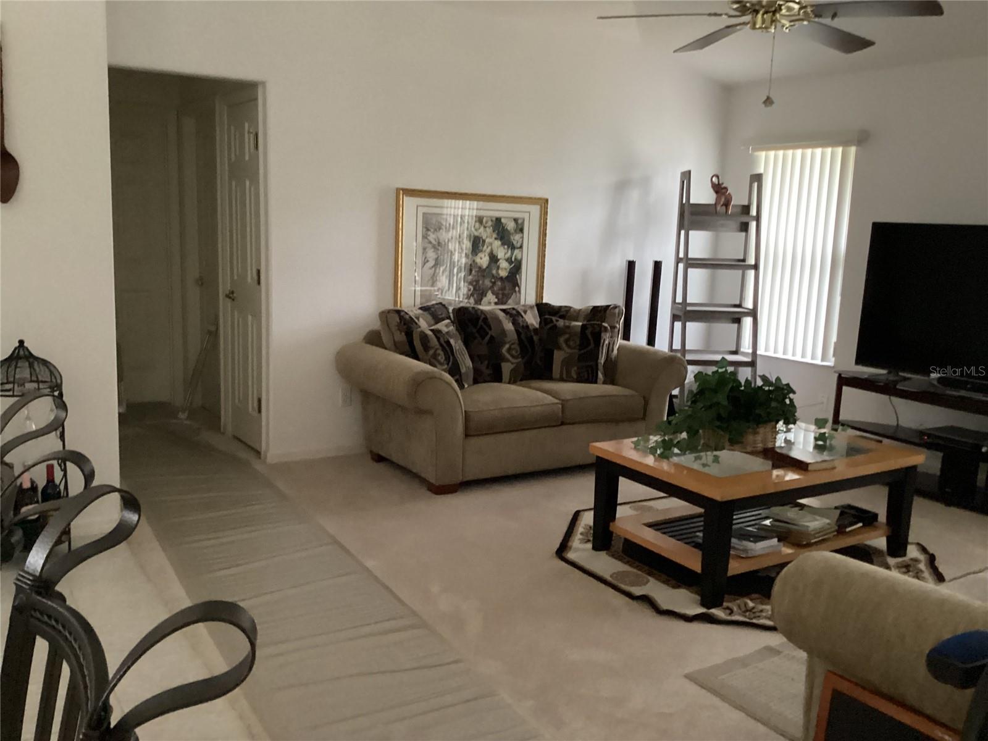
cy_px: 370
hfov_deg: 58.4
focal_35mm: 31
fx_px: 885
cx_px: 494
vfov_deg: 45.4
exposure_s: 1/24
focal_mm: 3.3
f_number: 2.4
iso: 640
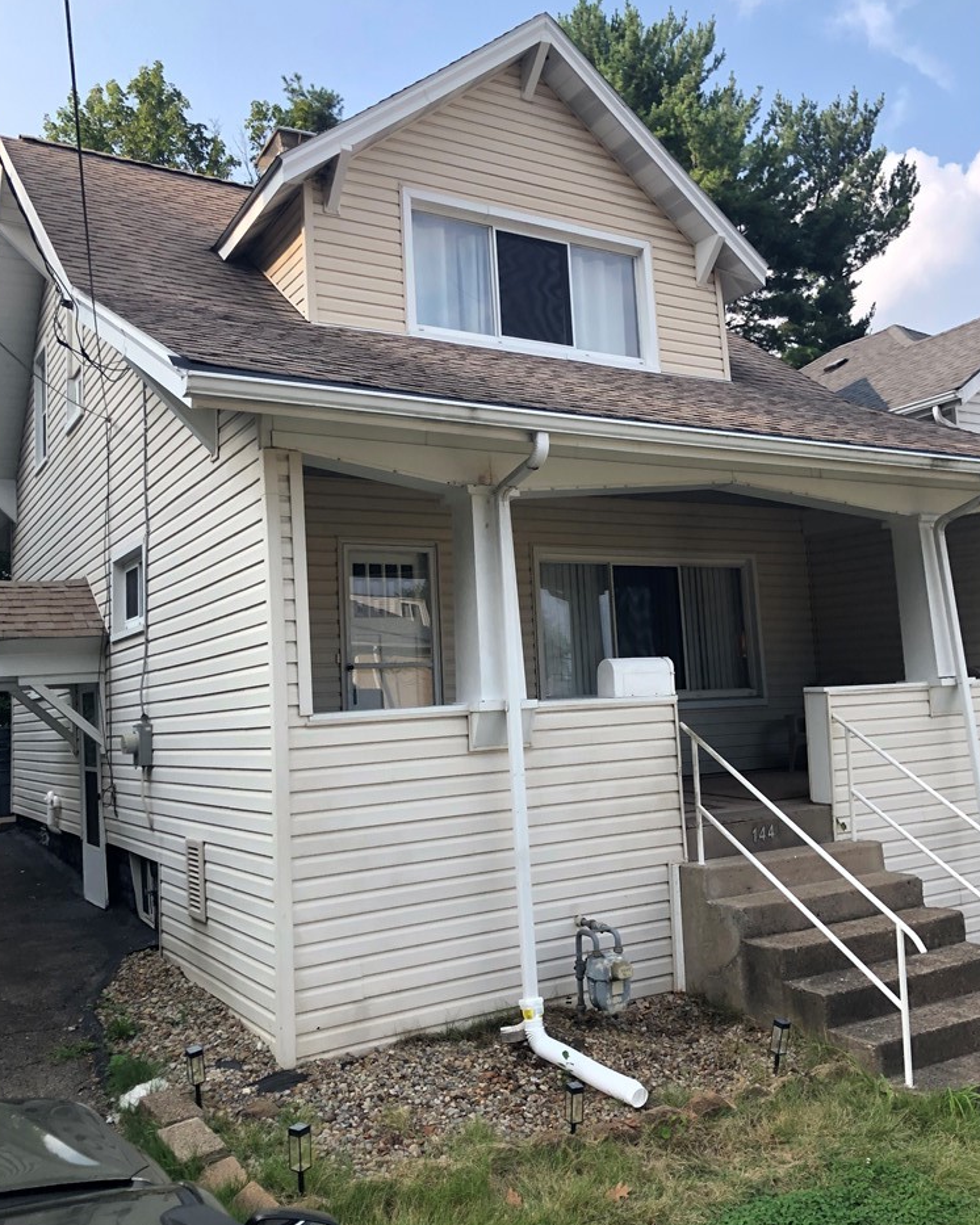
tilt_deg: +6.5
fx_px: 1088
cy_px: 614
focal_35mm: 30
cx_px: 487
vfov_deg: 58.8
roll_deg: -0.1
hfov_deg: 48.5
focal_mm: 3.99
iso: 20
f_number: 1.8
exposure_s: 1/571
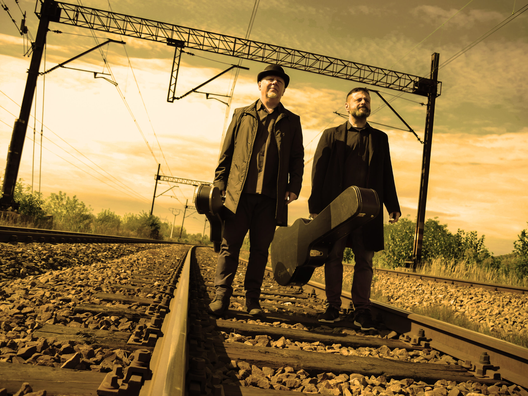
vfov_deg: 46.8
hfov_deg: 59.9
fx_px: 458
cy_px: 198
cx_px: 264
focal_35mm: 30
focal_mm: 15
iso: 200
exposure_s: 1/1000
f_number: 3.6
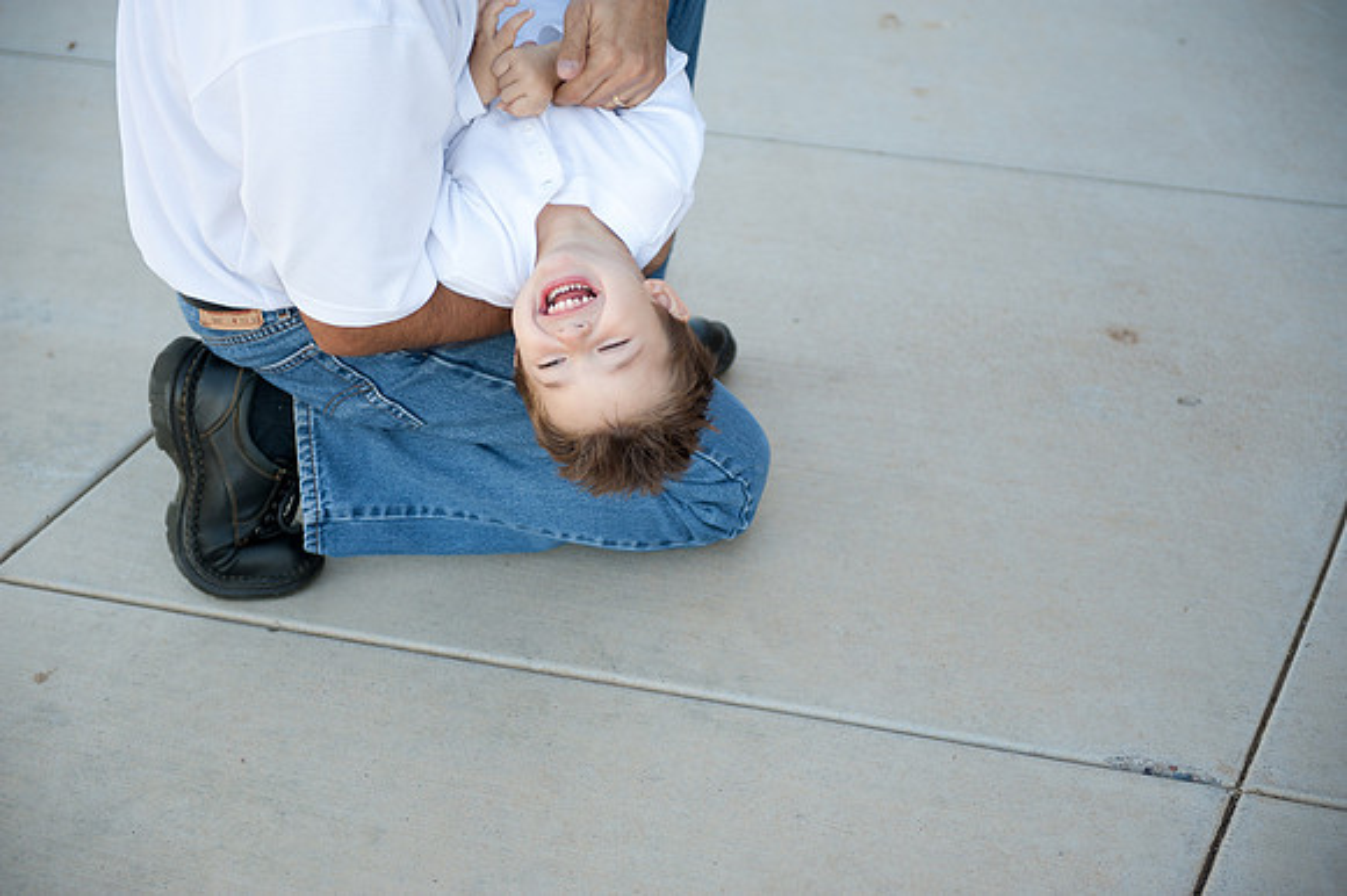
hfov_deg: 28.9
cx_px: 674
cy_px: 448
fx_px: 2618
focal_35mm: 70
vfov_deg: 19.4
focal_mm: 70
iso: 200
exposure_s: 1/320
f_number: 2.8
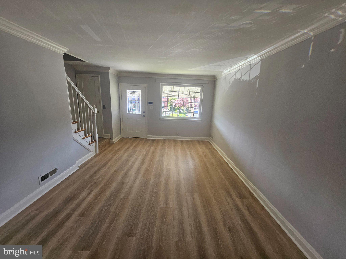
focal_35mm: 13
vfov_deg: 89.9
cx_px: 173
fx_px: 130
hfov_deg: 106.2
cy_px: 130
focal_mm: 1.74
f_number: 2.2
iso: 125
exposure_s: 1/60
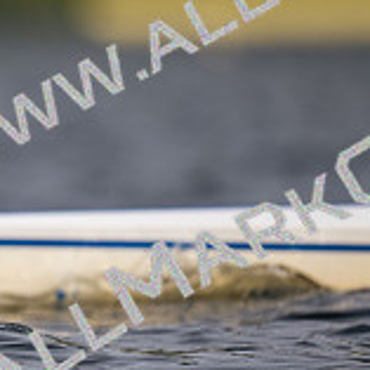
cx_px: -247
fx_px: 22819
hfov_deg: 0.9
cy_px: 223
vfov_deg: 0.9
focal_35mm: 1887
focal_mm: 600
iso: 220
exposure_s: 1/2500
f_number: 4
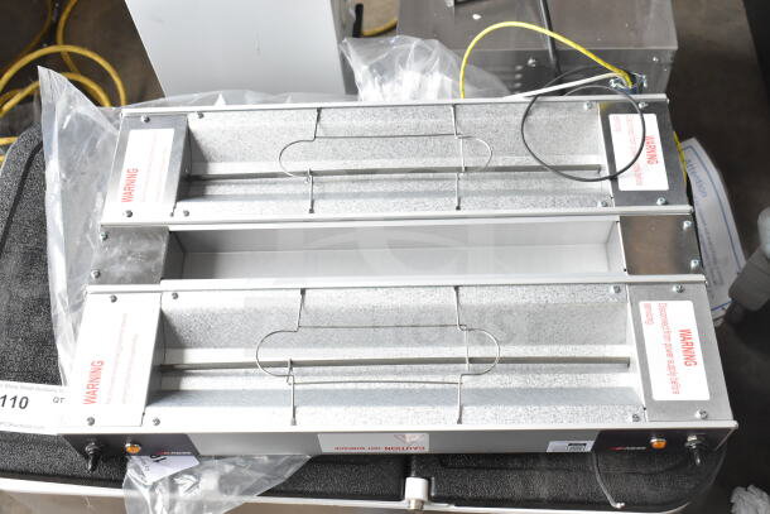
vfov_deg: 33.0
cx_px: 385
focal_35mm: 40
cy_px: 257
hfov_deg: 47.9
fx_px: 866
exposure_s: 1/200
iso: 1600
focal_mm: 27
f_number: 7.1
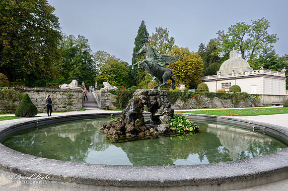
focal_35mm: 21
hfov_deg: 81.2
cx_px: 144
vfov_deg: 59.4
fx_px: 168
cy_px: 96
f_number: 9
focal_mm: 14
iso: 280
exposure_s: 1/200
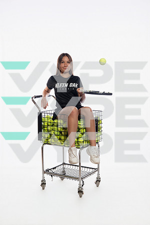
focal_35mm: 50
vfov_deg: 39.6
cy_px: 112
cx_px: 75
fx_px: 312
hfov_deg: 27.0
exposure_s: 1/250
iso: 640
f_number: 5.6
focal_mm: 50
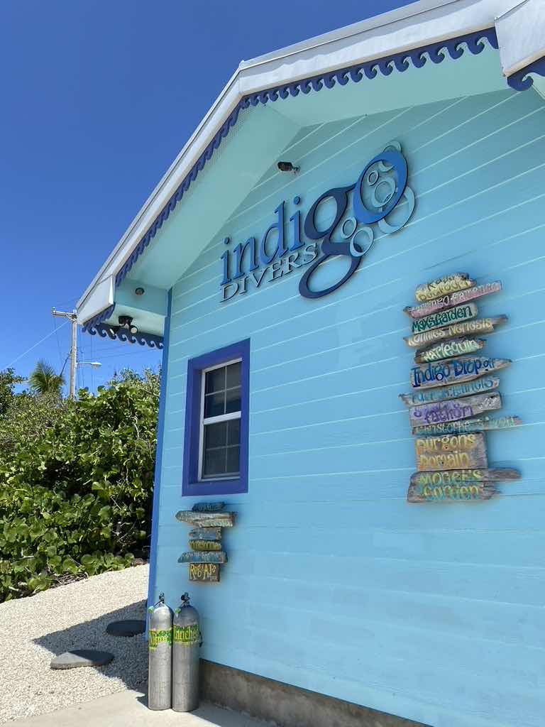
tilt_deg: +16.9
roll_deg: -0.2
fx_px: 546
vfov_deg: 67.3
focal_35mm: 26
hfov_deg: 53.1
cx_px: 272
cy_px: 364
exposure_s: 1/3125
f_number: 1.8
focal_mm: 4.25
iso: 32
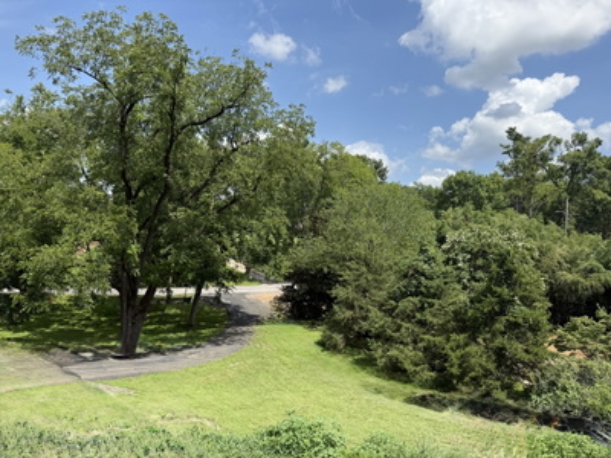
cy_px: 229
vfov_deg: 56.8
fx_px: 424
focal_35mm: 24
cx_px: 306
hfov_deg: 71.6
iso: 80
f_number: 1.78
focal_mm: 6.76
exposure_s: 1/3953
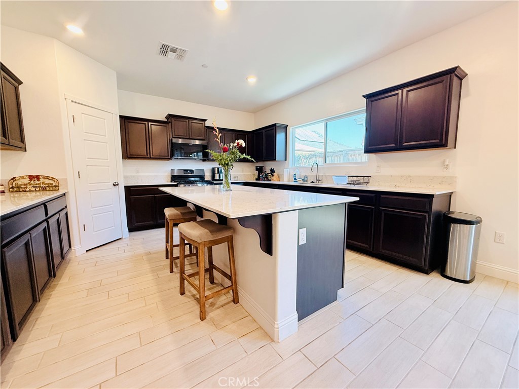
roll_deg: +0.9
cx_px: 260
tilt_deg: -6.5
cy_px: 194
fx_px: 210
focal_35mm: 14
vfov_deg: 85.7
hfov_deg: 102.1
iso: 250
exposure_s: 1/120
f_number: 2.2
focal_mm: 2.22
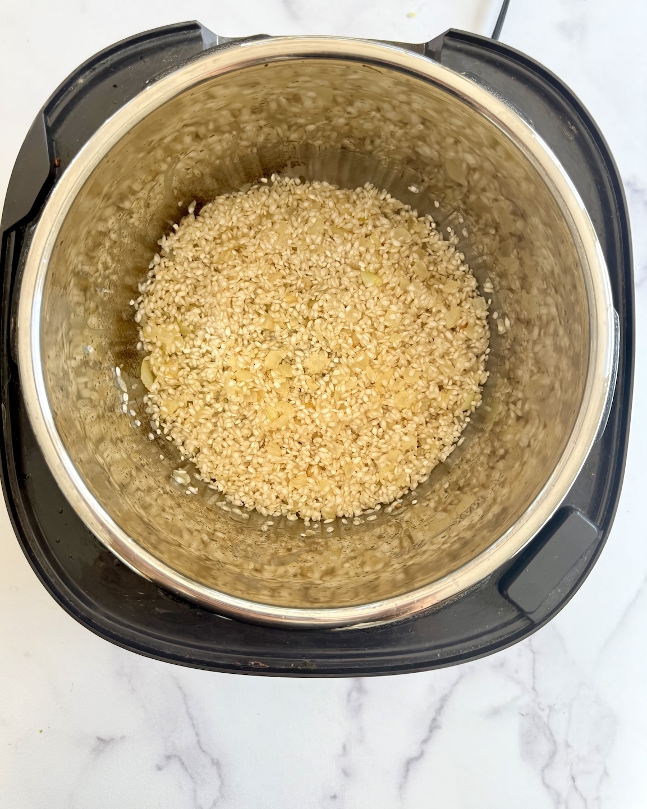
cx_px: 311
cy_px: 364
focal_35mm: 26
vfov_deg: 65.9
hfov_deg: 54.9
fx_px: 623
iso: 80
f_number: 1.78
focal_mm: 6.76
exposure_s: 1/121
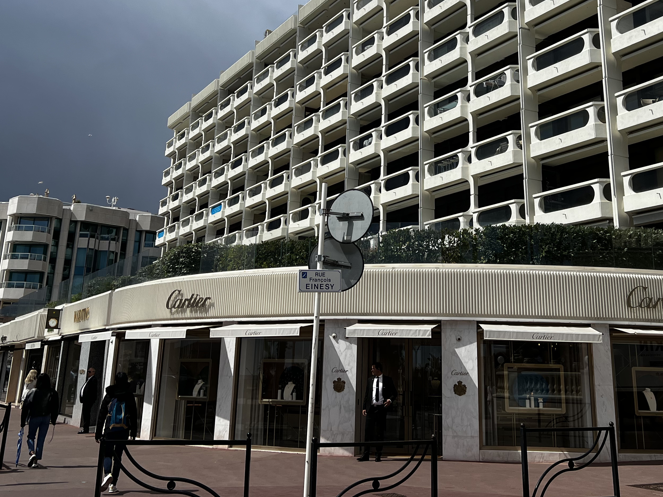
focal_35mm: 42
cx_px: 370
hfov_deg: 44.7
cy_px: 110
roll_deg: -1.3
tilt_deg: +18.2
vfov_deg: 33.5
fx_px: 804
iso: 50
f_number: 1.5
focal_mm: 5.7
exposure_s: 1/8696
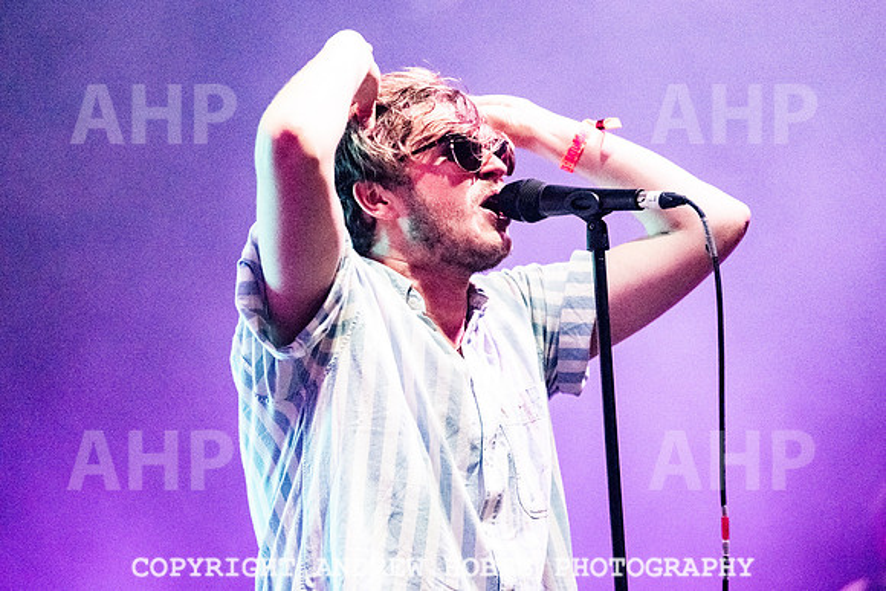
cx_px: 493
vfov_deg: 8.2
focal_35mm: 167
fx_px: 4109
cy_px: 294
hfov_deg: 12.3
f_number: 2.8
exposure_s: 1/640
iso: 5000
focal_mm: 150
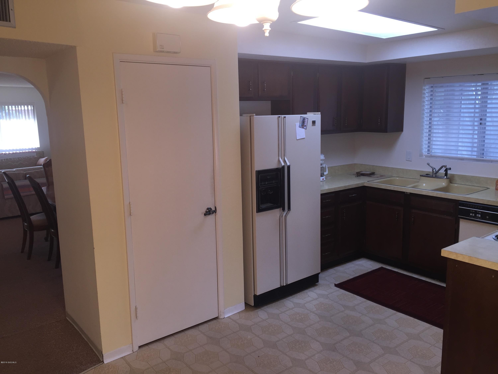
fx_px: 417
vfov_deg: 48.2
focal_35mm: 29
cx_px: 249
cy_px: 187
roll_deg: +0.9
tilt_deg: -9.4
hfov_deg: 61.7
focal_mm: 4.15
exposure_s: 1/30
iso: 32
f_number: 2.2
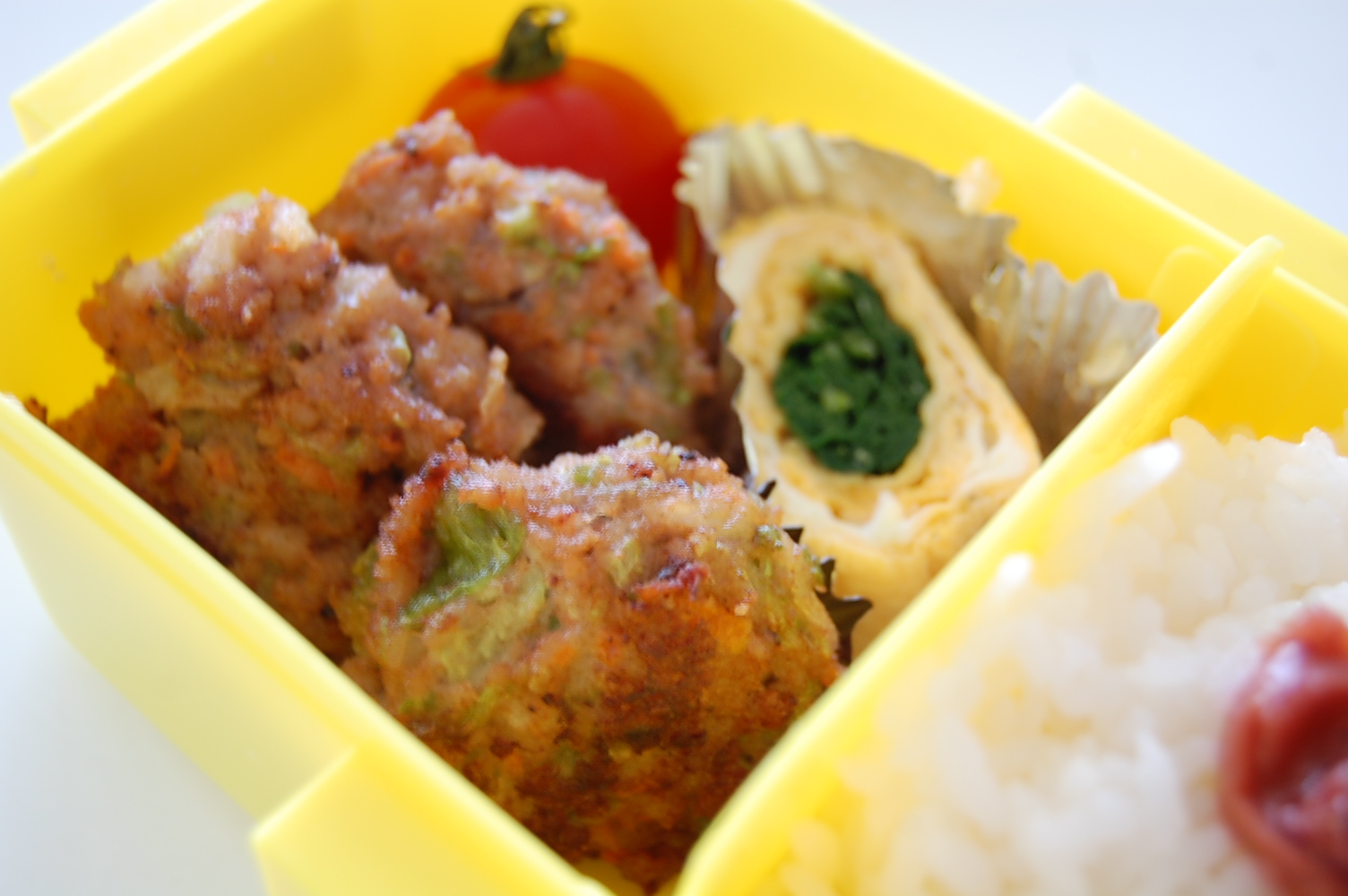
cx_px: 674
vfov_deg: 23.7
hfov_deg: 35.1
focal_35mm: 57
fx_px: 2132
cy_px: 448
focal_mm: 38
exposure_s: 1/5
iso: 200
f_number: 5
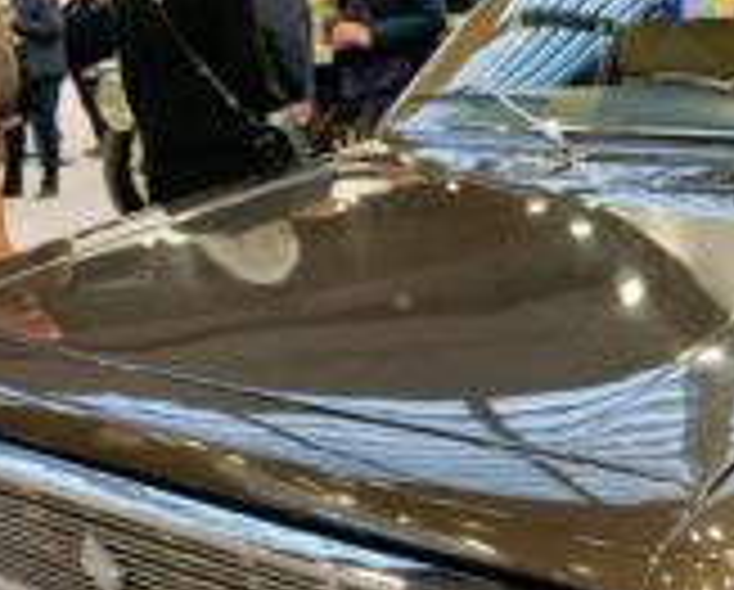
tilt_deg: -16.3
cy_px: 383
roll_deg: +1.7
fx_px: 1219
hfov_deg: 32.9
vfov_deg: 27.1
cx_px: 549
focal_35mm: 56
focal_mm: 4.25
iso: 100
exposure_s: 1/87
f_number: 1.8
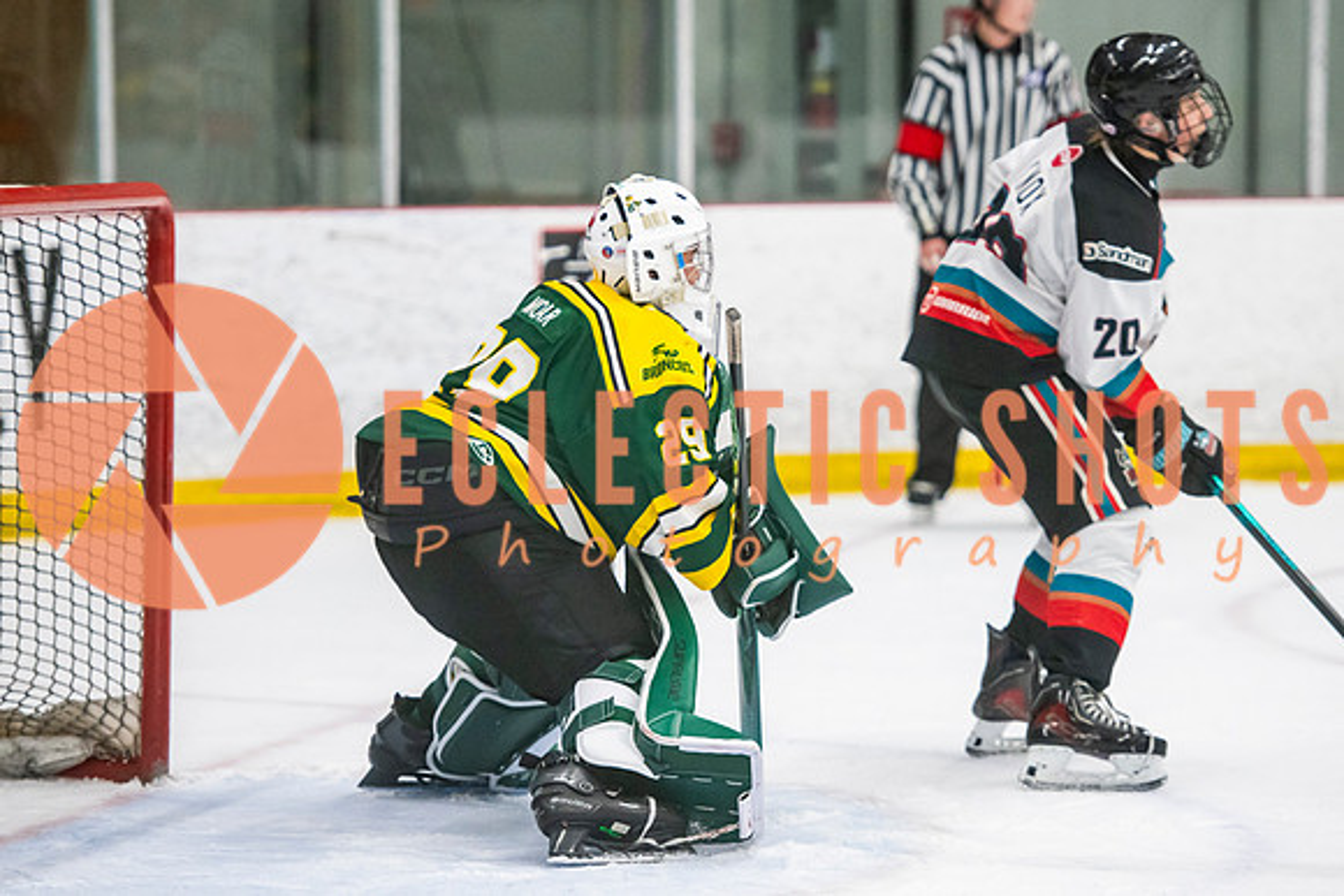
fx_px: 7188
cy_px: 432
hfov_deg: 10.7
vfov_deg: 7.1
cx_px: 672
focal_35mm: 193
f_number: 3.2
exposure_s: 1/640
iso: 2500
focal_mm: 150
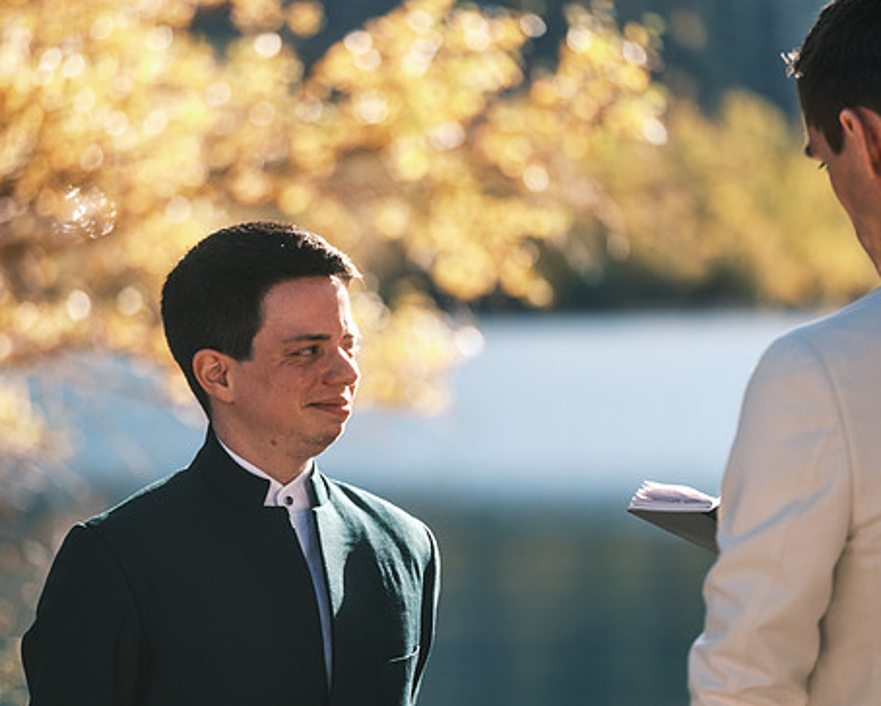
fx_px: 6315
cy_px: 366
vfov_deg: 6.4
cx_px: 390
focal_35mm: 242
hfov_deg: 8.0
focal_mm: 134.4
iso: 200
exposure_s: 1/1250
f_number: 2.8
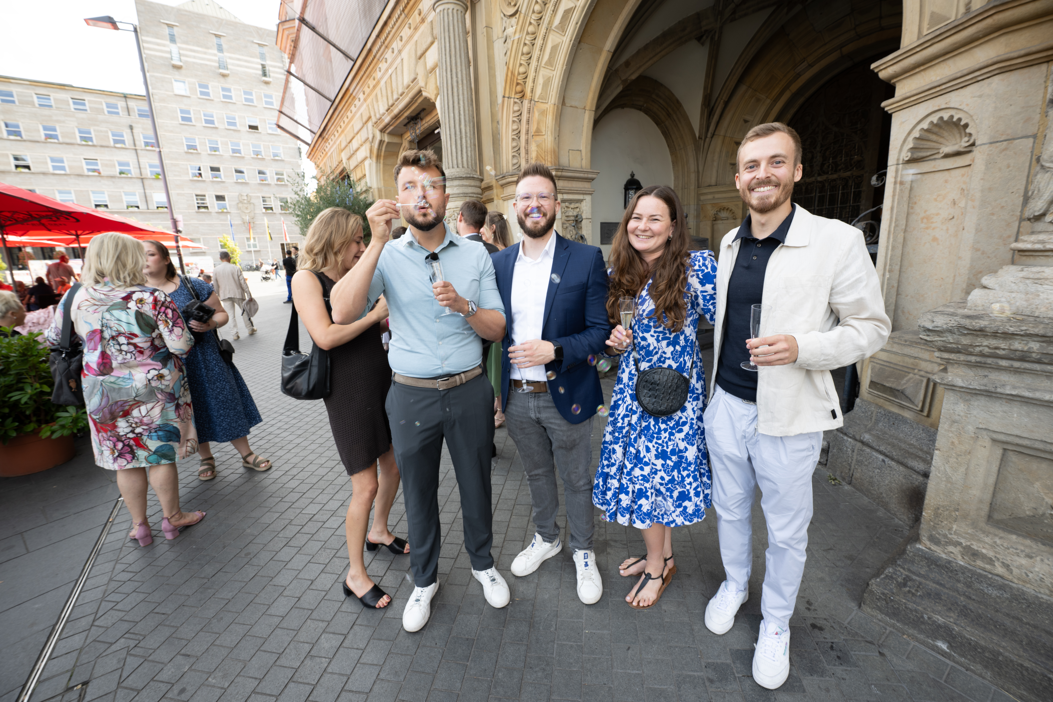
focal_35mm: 14
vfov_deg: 81.2
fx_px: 409
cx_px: 526
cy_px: 351
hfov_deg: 104.3
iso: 125
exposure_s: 1/40
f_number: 7.1
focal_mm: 14
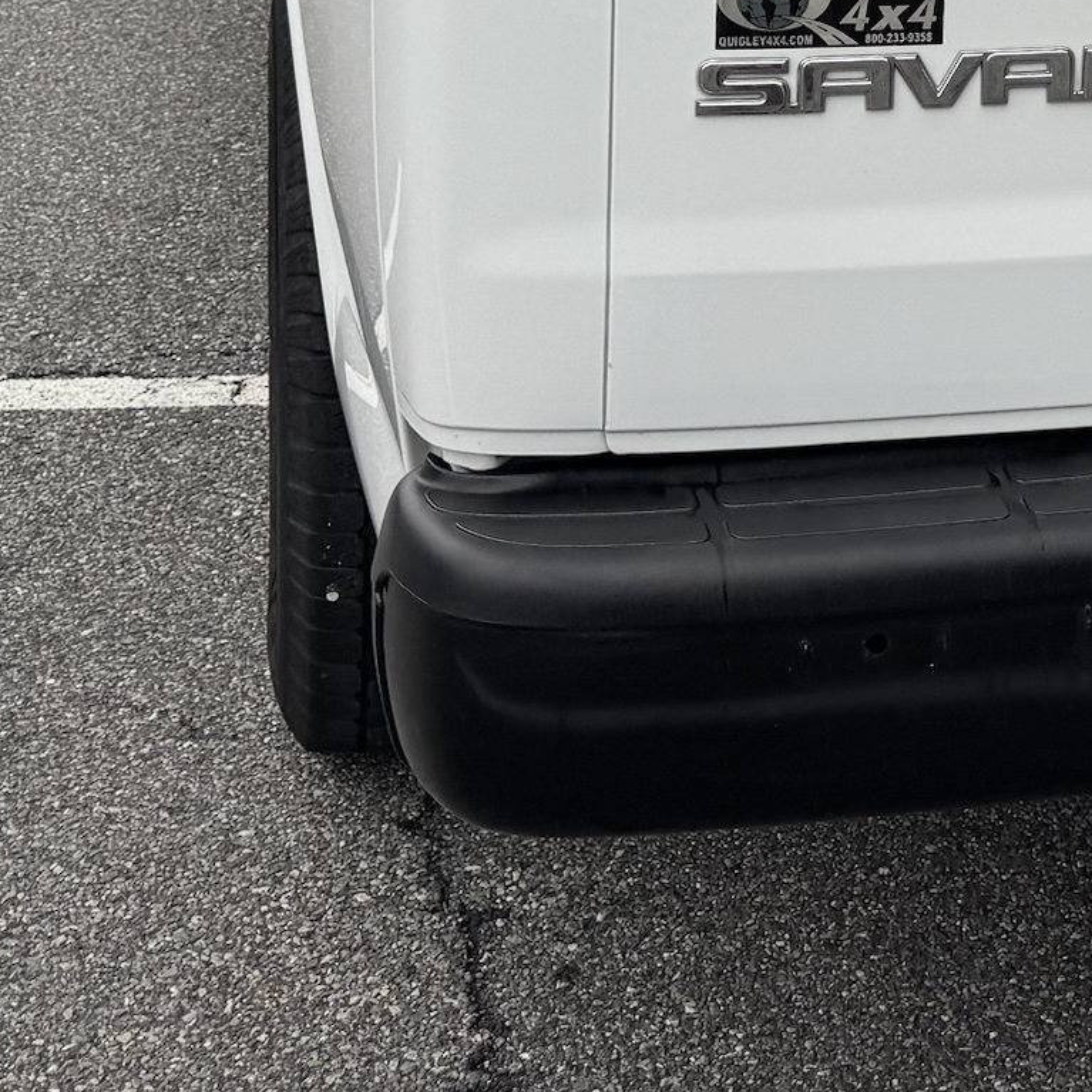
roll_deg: -1.6
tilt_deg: -7.0
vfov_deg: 18.9
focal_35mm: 83
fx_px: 2962
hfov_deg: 19.5
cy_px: -446
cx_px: 1372
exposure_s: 1/664
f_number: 1.78
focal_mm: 6.76
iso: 80
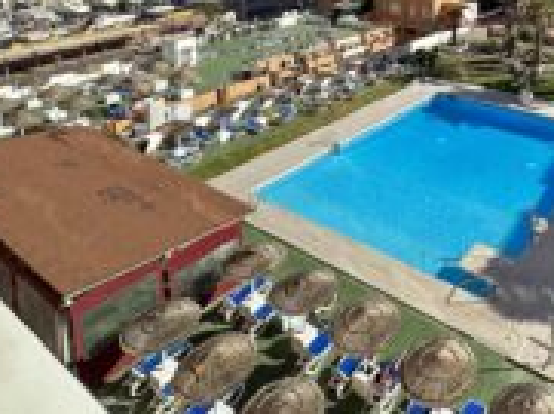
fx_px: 495
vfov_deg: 37.9
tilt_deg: -5.1
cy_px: -40
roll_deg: -0.3
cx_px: 474
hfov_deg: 52.9
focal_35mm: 31
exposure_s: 1/1618
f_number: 2.2
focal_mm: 2.22
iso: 50
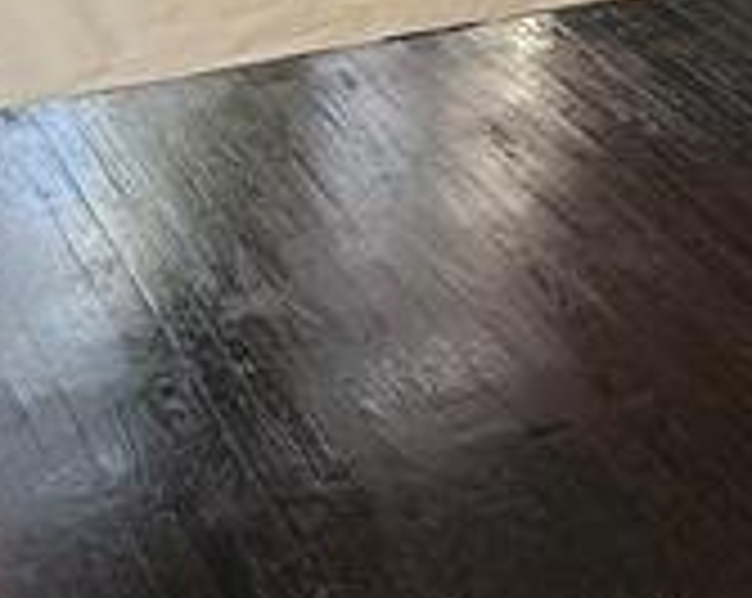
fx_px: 1866
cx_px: 185
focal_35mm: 84
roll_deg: +1.6
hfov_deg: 22.6
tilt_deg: -19.3
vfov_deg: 17.2
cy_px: -162
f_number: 2.2
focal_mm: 2.22
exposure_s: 1/99
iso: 64
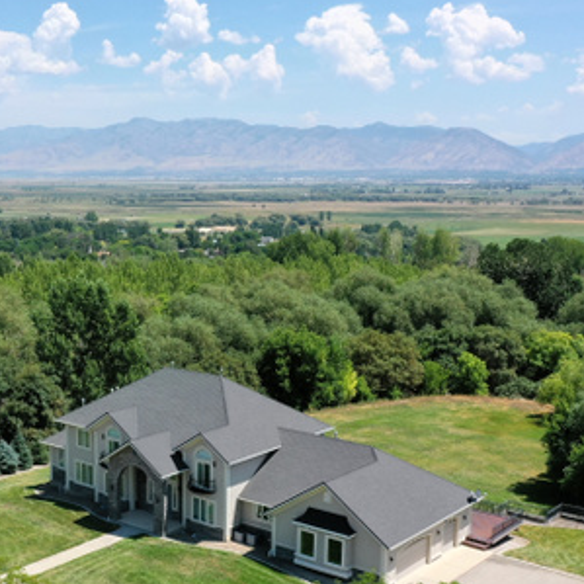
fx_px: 973
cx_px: 180
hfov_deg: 33.0
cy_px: 388
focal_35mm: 51
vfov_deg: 33.1
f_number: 6.3
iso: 100
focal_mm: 10.26
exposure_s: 1/500
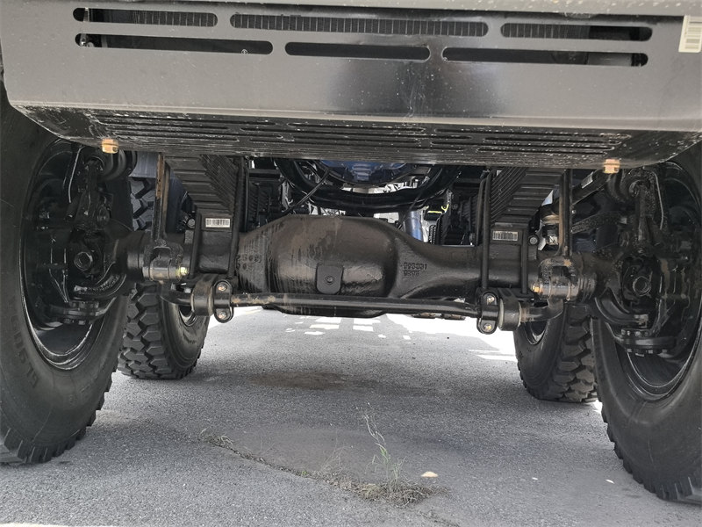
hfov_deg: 52.6
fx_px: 710
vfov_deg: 40.7
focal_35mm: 35
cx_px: 351
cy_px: 264
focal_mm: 5.75
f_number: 2
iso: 50
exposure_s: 1/626
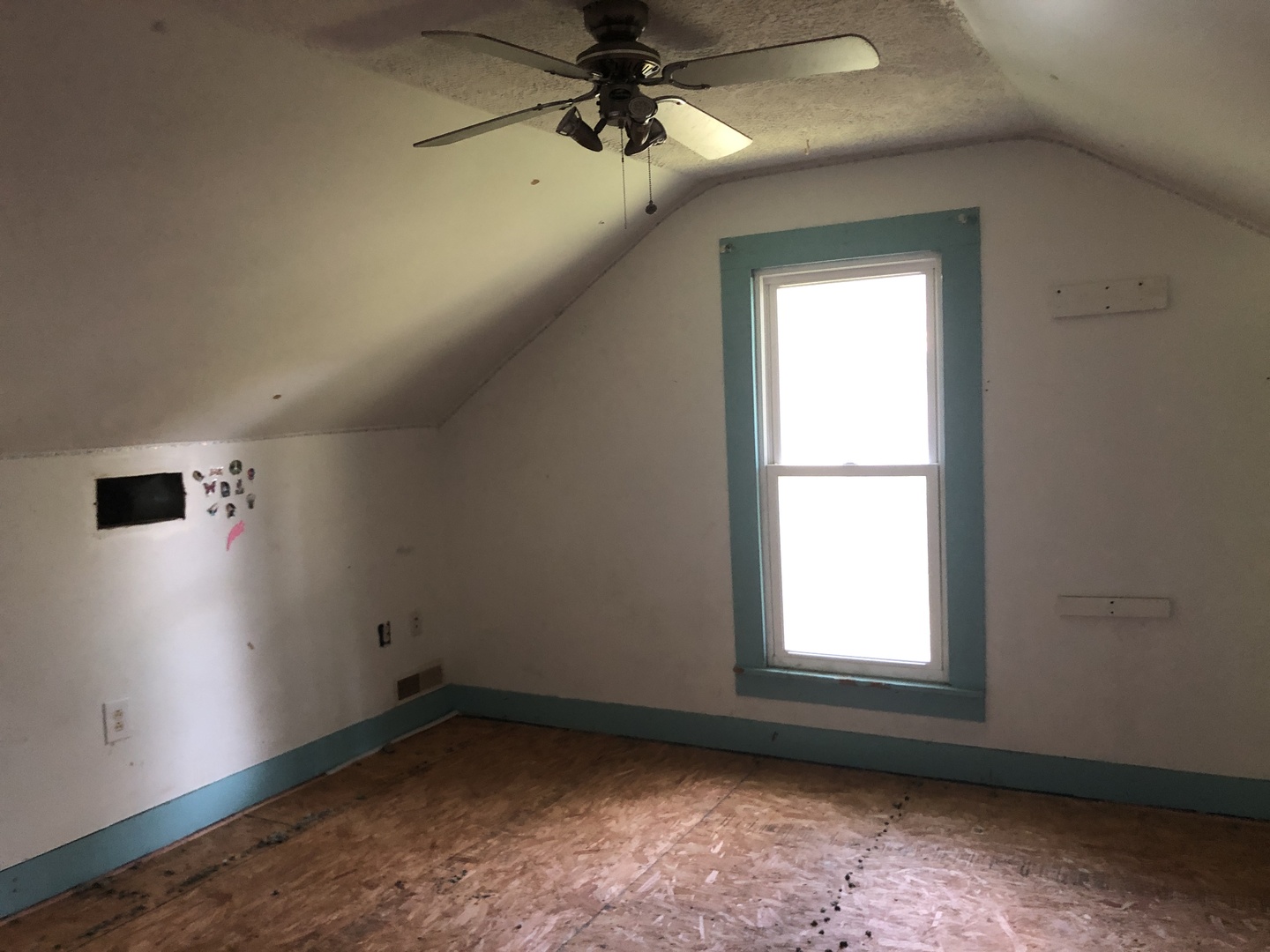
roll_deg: +1.9
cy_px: 476
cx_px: 635
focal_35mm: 28
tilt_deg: -4.9
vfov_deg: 49.7
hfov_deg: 63.4
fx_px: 1027
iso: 100
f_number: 1.8
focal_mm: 3.99
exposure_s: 1/9
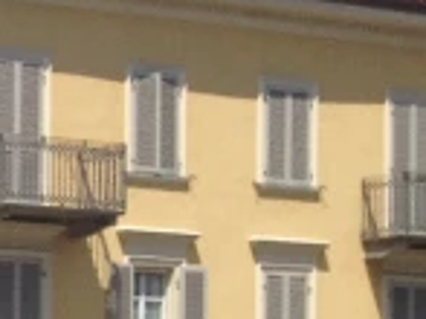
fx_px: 2927
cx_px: -939
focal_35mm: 238
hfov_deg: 7.2
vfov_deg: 6.1
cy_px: 577
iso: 50
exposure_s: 1/1905
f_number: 2.4
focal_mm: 4.28
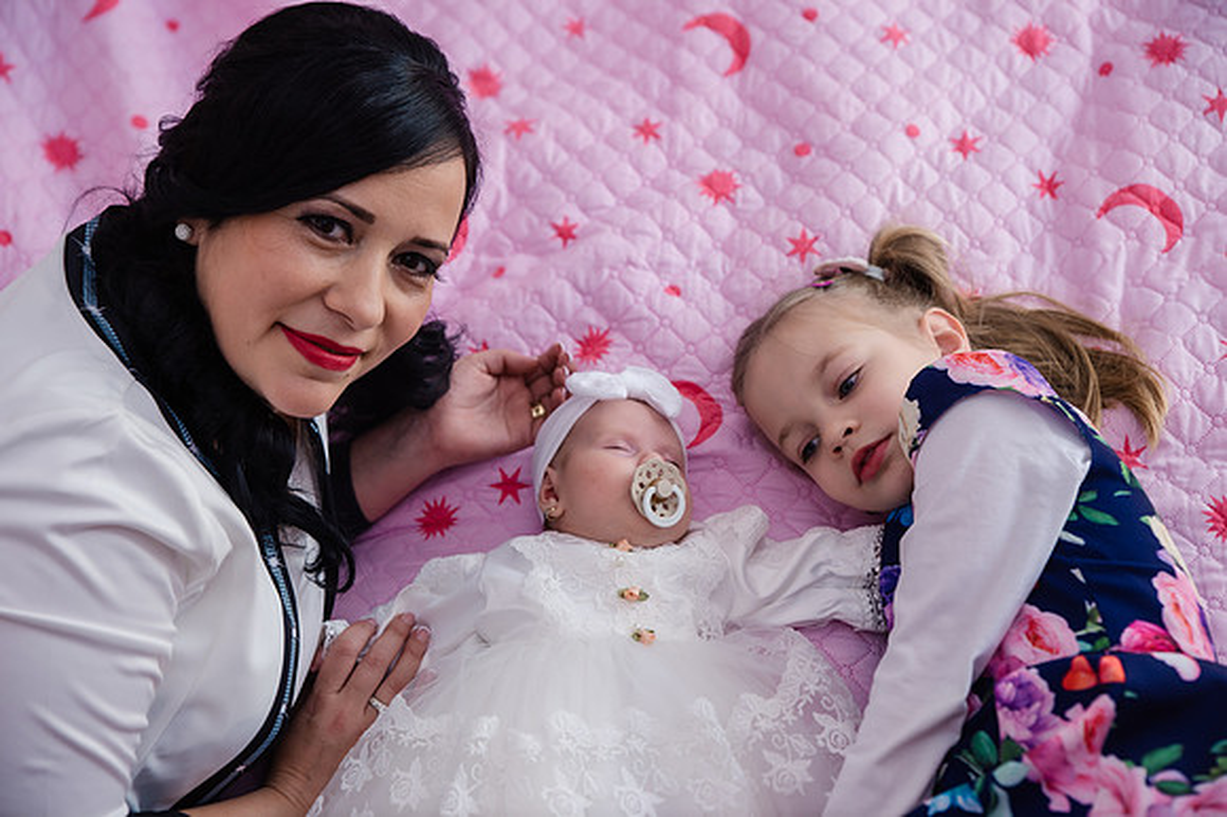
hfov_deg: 38.2
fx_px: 1771
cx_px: 614
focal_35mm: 52
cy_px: 408
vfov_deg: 26.0
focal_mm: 52
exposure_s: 1/250
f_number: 3.5
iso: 400
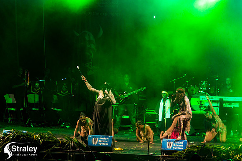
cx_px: 121
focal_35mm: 290
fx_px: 1948
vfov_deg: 4.7
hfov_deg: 7.1
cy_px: 80
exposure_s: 1/200
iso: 3200
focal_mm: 290
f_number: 5.6
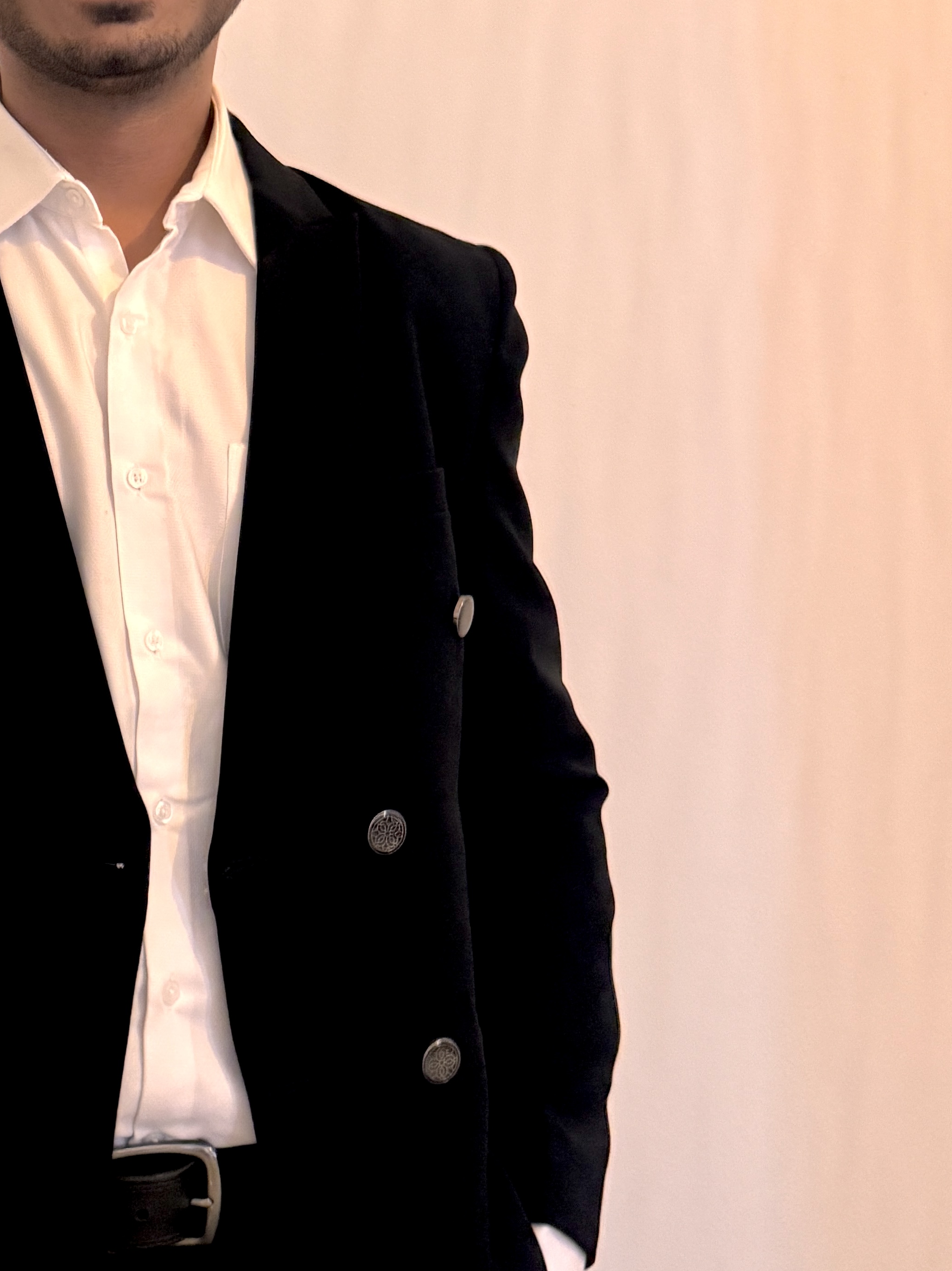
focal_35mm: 50
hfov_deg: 27.6
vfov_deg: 37.9
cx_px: 20
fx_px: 1834
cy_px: 448
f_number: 1.78
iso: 800
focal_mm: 6.76
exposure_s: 1/52
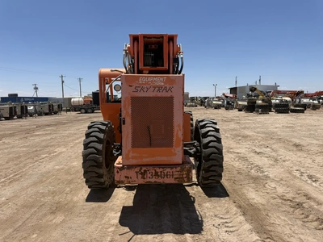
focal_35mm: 24
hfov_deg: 71.6
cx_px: 162
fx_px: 224
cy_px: 121
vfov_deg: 56.8
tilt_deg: -1.3
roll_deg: +2.0
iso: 80
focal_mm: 6.76
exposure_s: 1/6711
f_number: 1.78
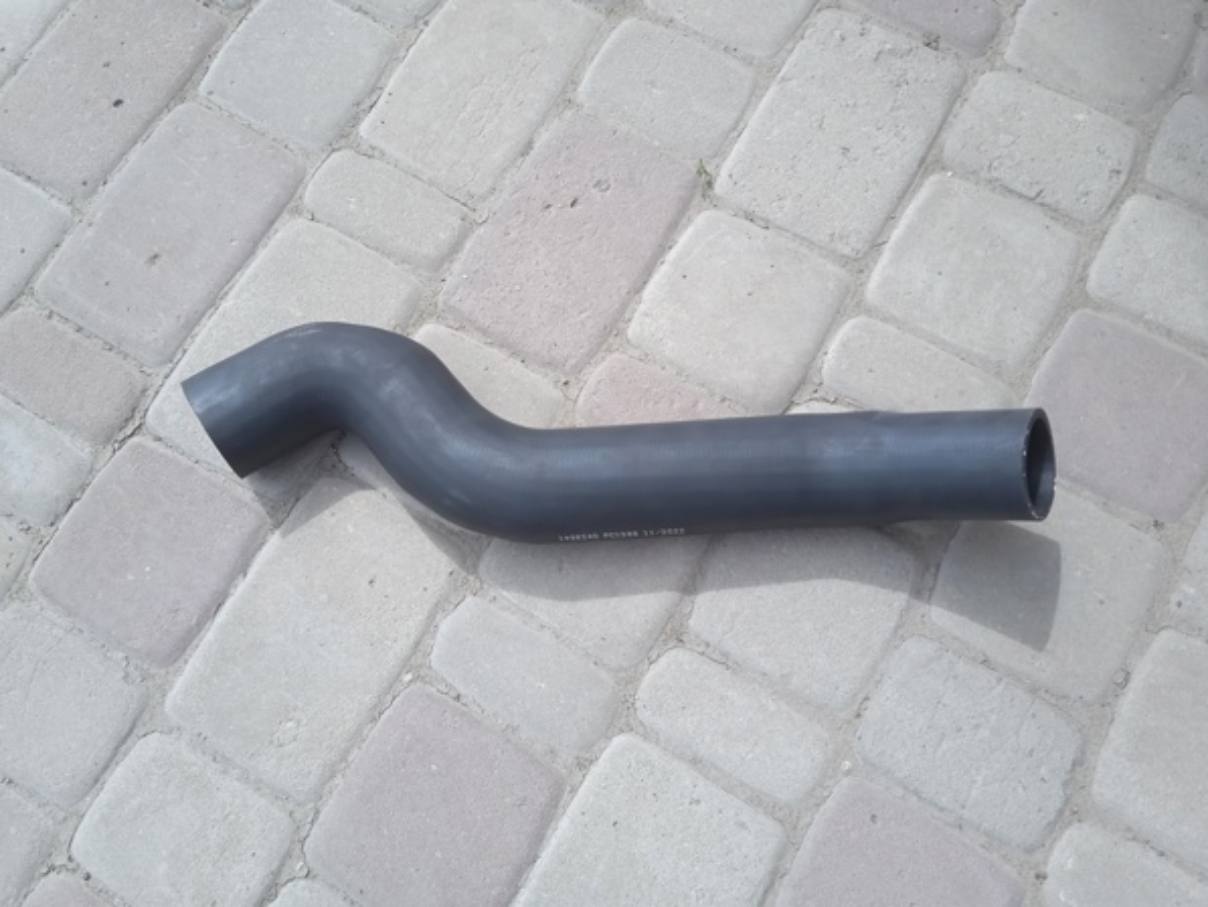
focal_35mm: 30
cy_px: 441
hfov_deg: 59.9
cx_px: 591
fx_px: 1047
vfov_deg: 46.8
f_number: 2.2
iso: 115
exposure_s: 1/485
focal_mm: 3.43
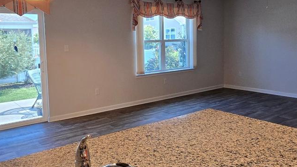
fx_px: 252
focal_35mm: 32
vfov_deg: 36.6
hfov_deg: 60.8
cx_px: 132
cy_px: 65
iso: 200
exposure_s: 1/60
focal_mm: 2.2
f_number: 2.2
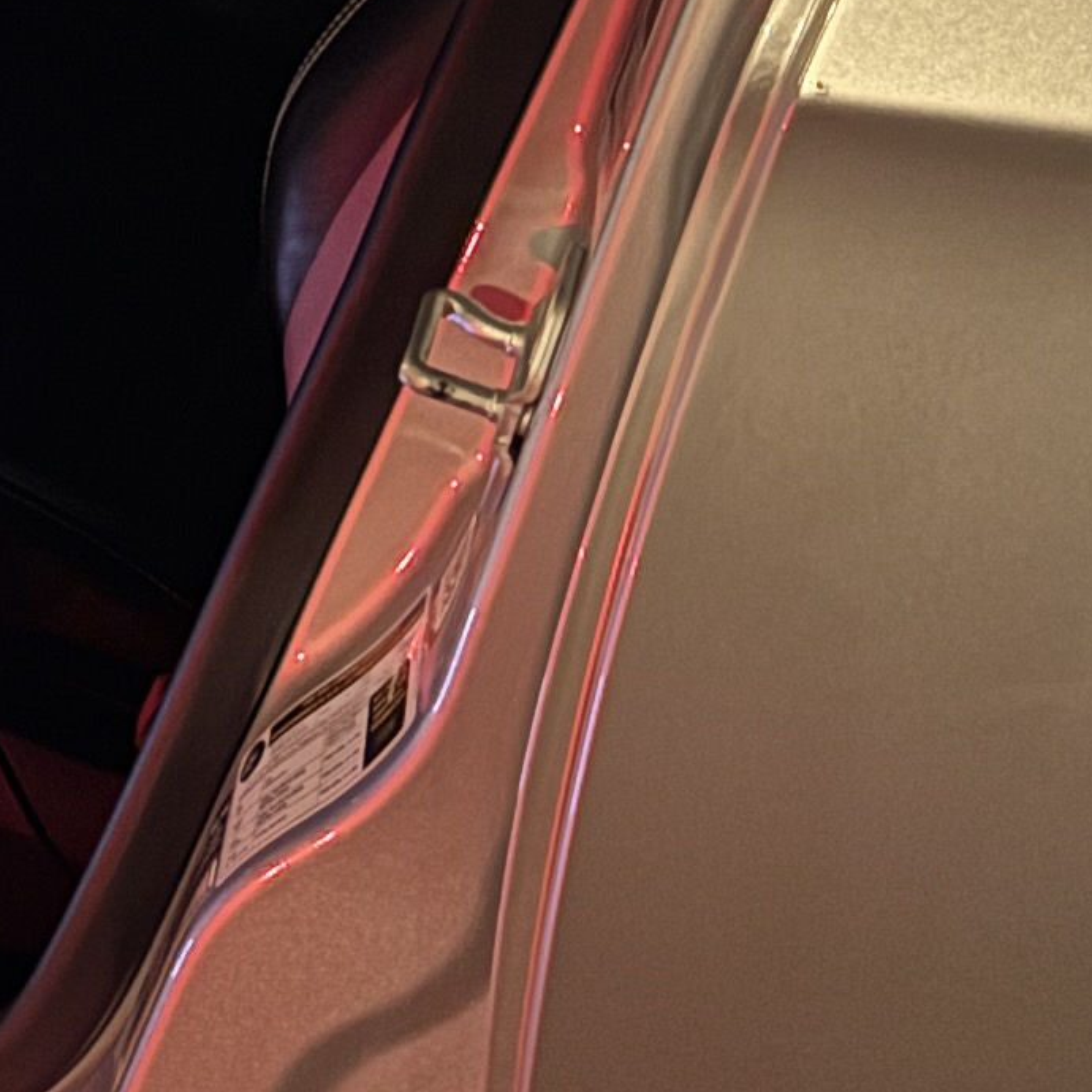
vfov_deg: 13.7
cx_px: -1127
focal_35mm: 124
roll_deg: -0.2
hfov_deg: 12.3
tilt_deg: -24.8
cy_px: -135
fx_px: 4426
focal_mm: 6.76
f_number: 1.78
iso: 1600
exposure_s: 1/17
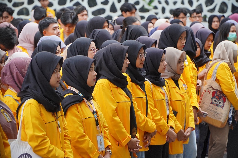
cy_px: 79
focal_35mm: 158
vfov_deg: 8.7
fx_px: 1041
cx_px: 119
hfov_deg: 13.0
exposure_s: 1/1600
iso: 800
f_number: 4.5
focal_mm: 105
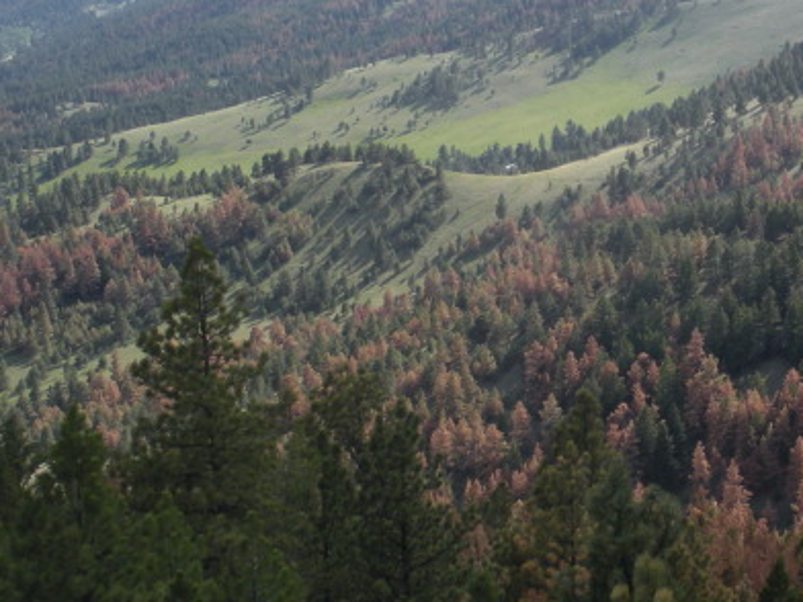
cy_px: 209
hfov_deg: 20.6
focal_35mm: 94
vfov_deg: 15.7
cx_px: 678
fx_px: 2181
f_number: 3.5
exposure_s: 1/397
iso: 64
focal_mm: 6.3
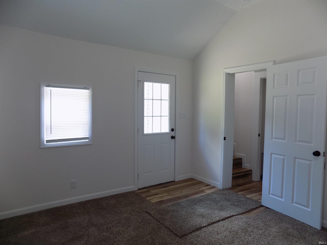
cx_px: 164
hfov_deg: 73.9
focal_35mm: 23
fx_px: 217
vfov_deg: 58.9
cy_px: 122
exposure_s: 1/30
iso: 100
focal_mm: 4
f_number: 3.1
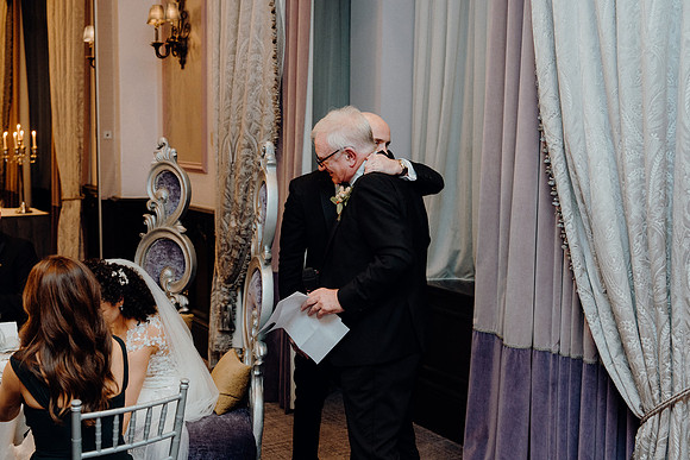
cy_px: 230
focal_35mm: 48
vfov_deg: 28.1
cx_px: 345
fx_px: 920
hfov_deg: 41.1
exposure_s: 1/160
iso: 2500
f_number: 3.5
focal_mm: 48
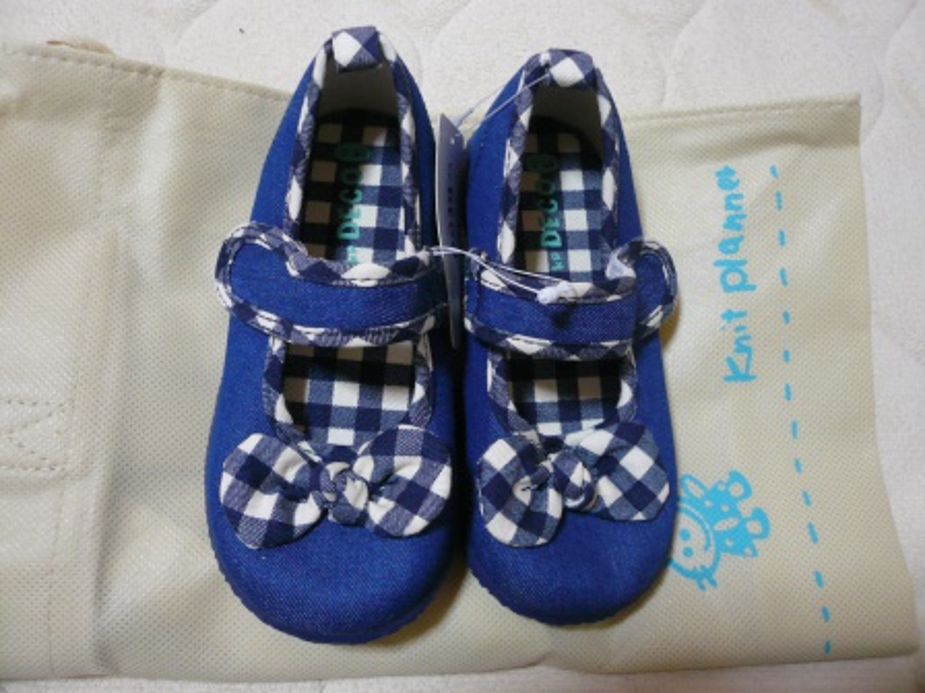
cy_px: 346
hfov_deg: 63.4
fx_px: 748
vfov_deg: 49.7
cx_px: 462
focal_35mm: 28
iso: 200
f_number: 2.8
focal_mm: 4.6
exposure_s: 1/13
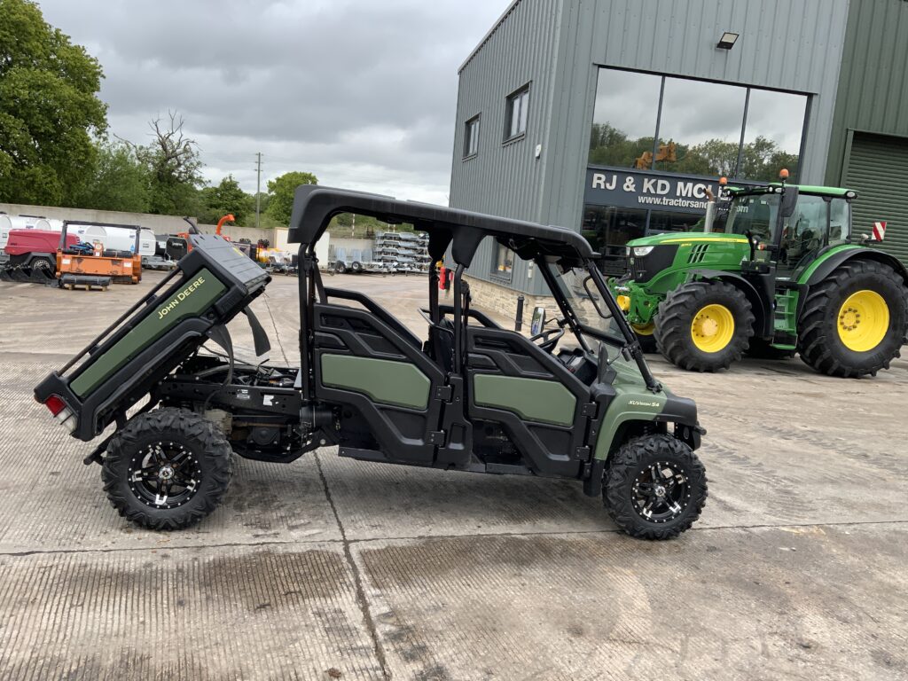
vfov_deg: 48.2
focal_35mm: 29
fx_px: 761
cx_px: 454
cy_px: 340
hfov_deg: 61.7
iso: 16
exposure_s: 1/514
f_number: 1.8
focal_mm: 3
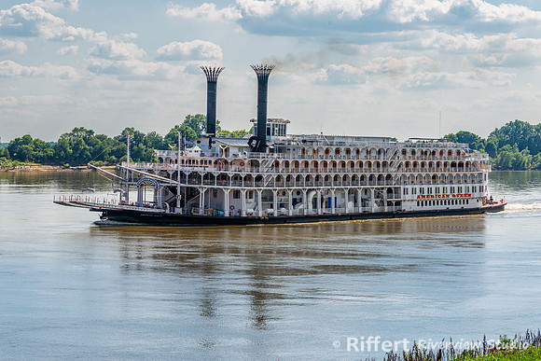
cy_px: 180
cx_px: 270
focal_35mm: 98
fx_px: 1467
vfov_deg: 14.0
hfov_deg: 20.9
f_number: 10
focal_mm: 90
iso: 100
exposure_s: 1/200
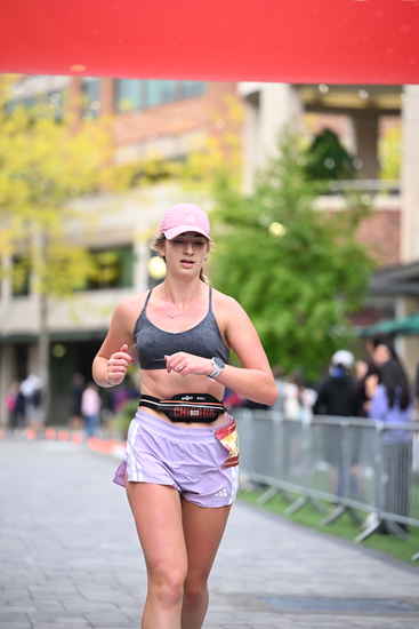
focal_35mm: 125
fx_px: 2181
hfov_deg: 11.0
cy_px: 314
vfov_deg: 16.4
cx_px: 210
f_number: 2.8
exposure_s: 1/2000
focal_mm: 125
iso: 1000
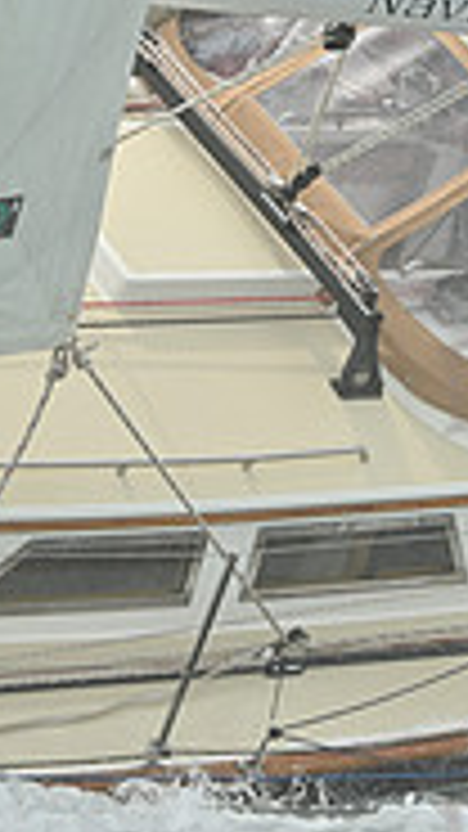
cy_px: 146
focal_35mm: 279
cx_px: 207
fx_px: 6158
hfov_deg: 4.4
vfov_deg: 7.7
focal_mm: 85
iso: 320
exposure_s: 1/1250
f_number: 9
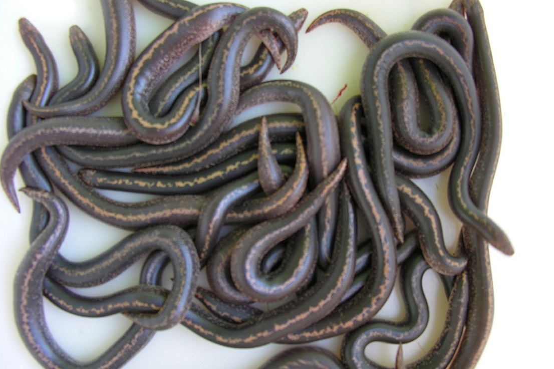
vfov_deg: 35.9
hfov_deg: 51.9
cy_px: 203
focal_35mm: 37
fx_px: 569
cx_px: 277
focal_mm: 8.9
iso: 50
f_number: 2.8
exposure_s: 1/30.2
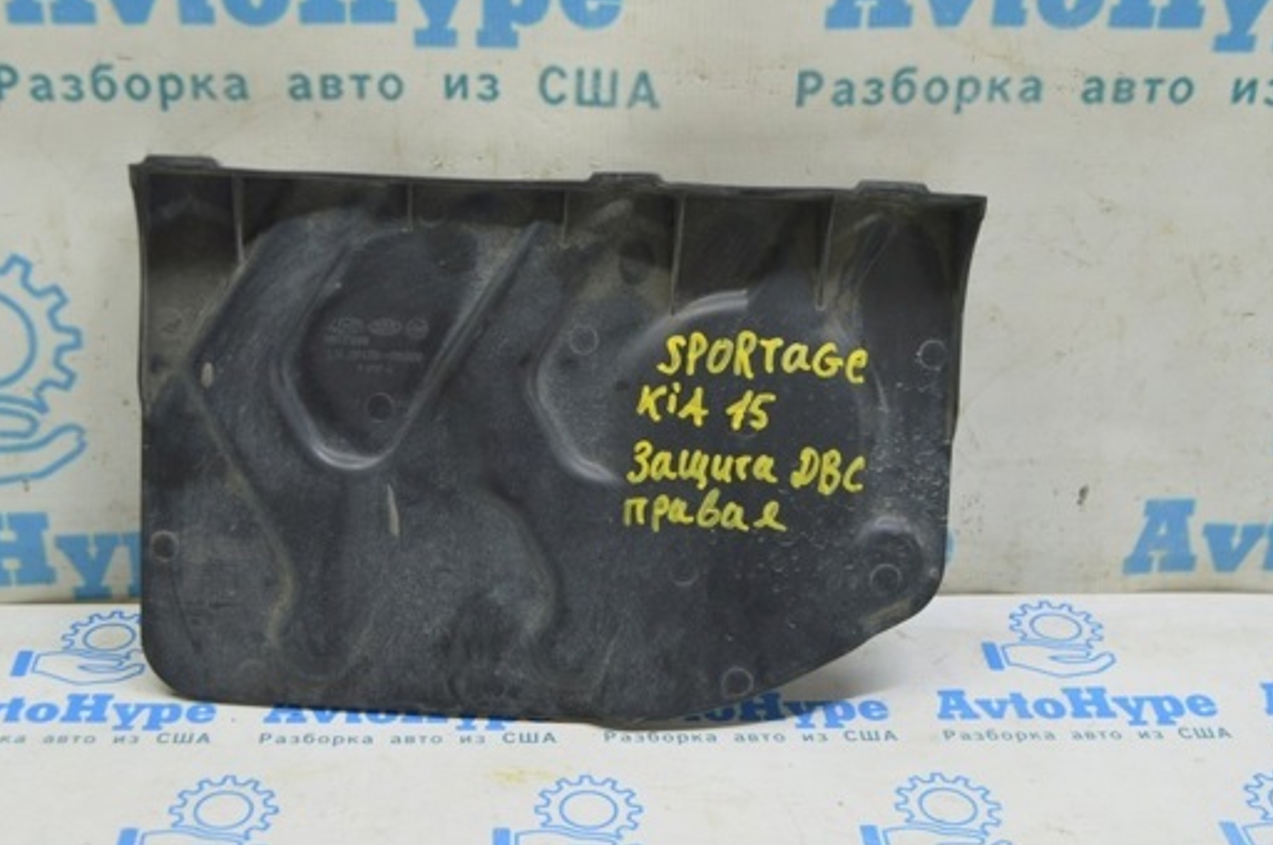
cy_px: 364
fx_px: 1788
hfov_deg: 39.0
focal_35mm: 51
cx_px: 510
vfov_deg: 26.6
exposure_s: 1/20
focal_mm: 27
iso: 400
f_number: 5.6
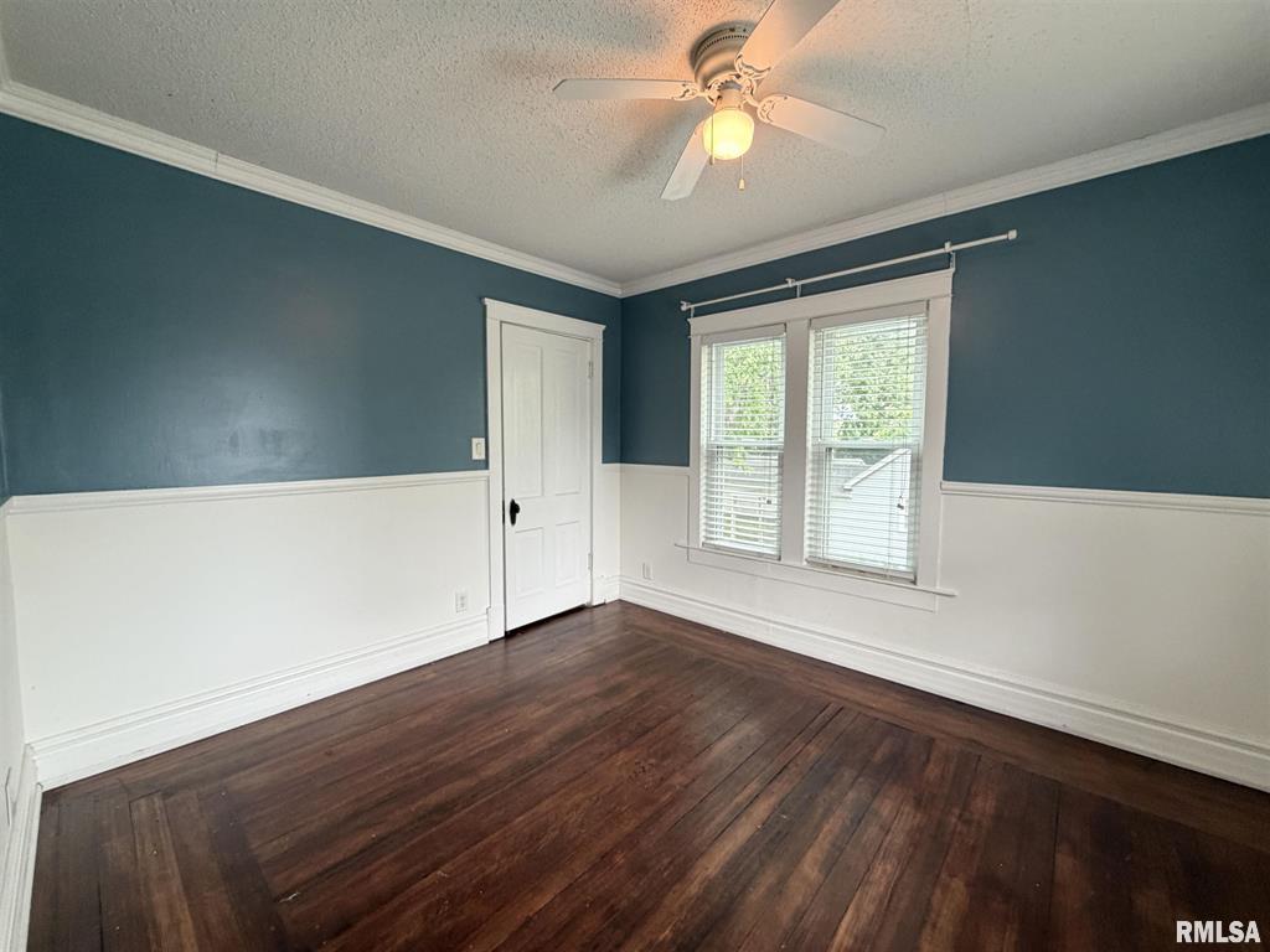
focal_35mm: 14
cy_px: 476
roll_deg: -0.1
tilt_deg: -4.5
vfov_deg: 85.7
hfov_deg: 102.1
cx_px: 635
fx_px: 514
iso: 250
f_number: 2.2
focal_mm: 2.22
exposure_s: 1/60
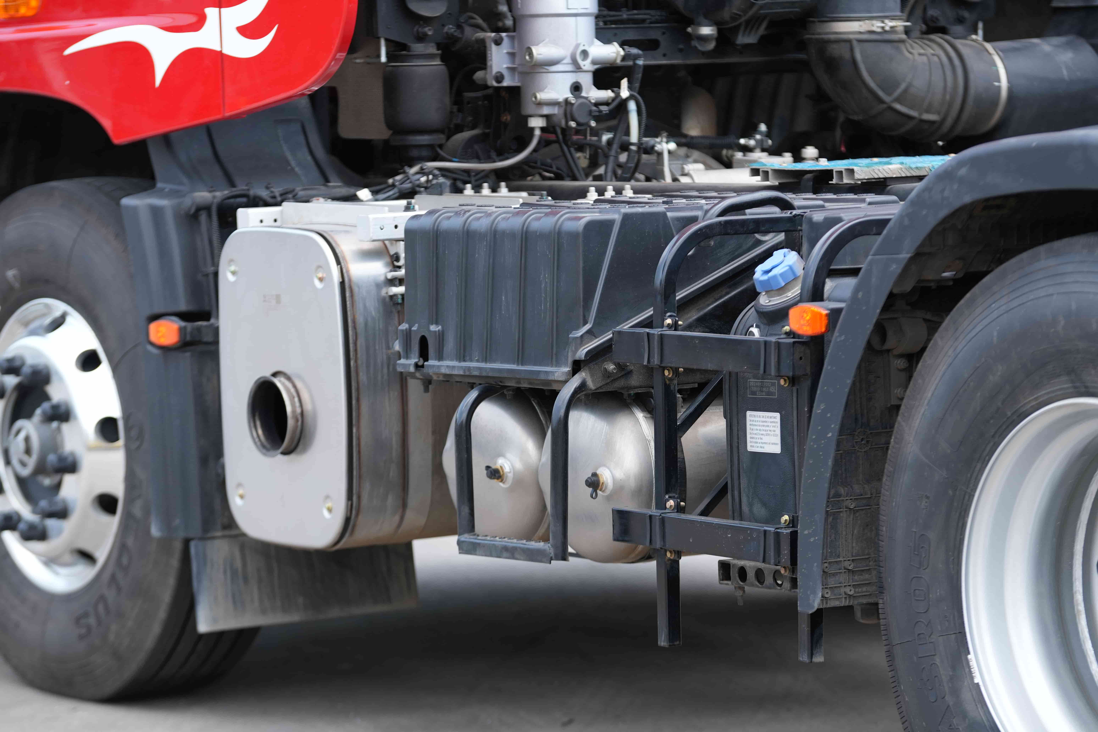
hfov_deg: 13.7
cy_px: 366
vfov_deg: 9.1
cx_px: 549
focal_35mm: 150
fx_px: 4575
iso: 200
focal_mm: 100
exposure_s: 1/800
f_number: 2.8
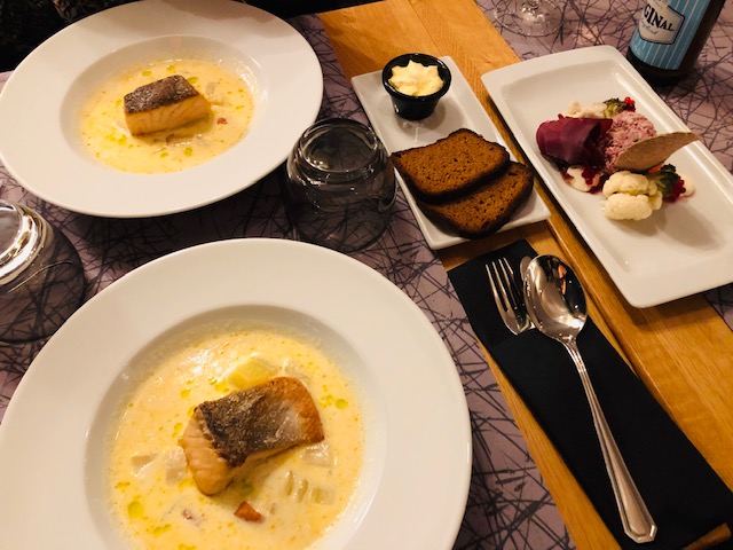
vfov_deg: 49.7
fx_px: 593
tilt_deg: -57.5
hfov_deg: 63.4
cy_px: 275
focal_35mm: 28
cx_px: 366
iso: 80
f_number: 1.8
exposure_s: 1/4
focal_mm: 3.99
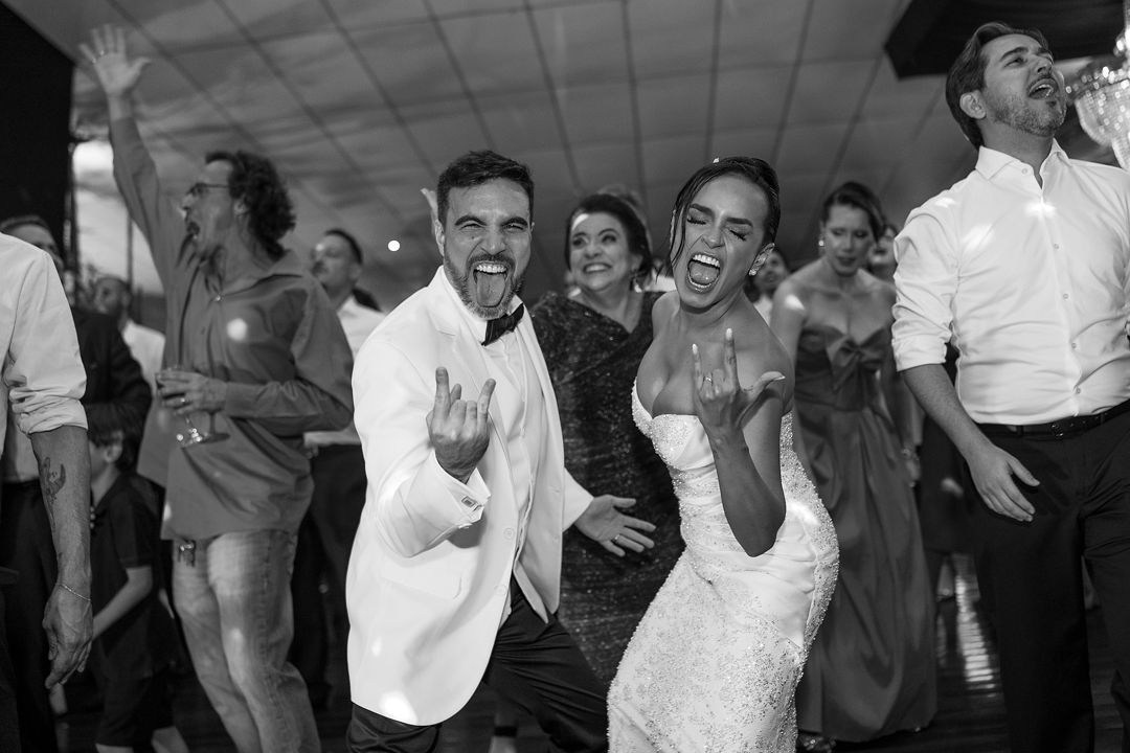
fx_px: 1099
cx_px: 565
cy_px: 376
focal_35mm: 35
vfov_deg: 37.9
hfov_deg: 54.4
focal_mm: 35
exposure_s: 1/160
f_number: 2
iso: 1600
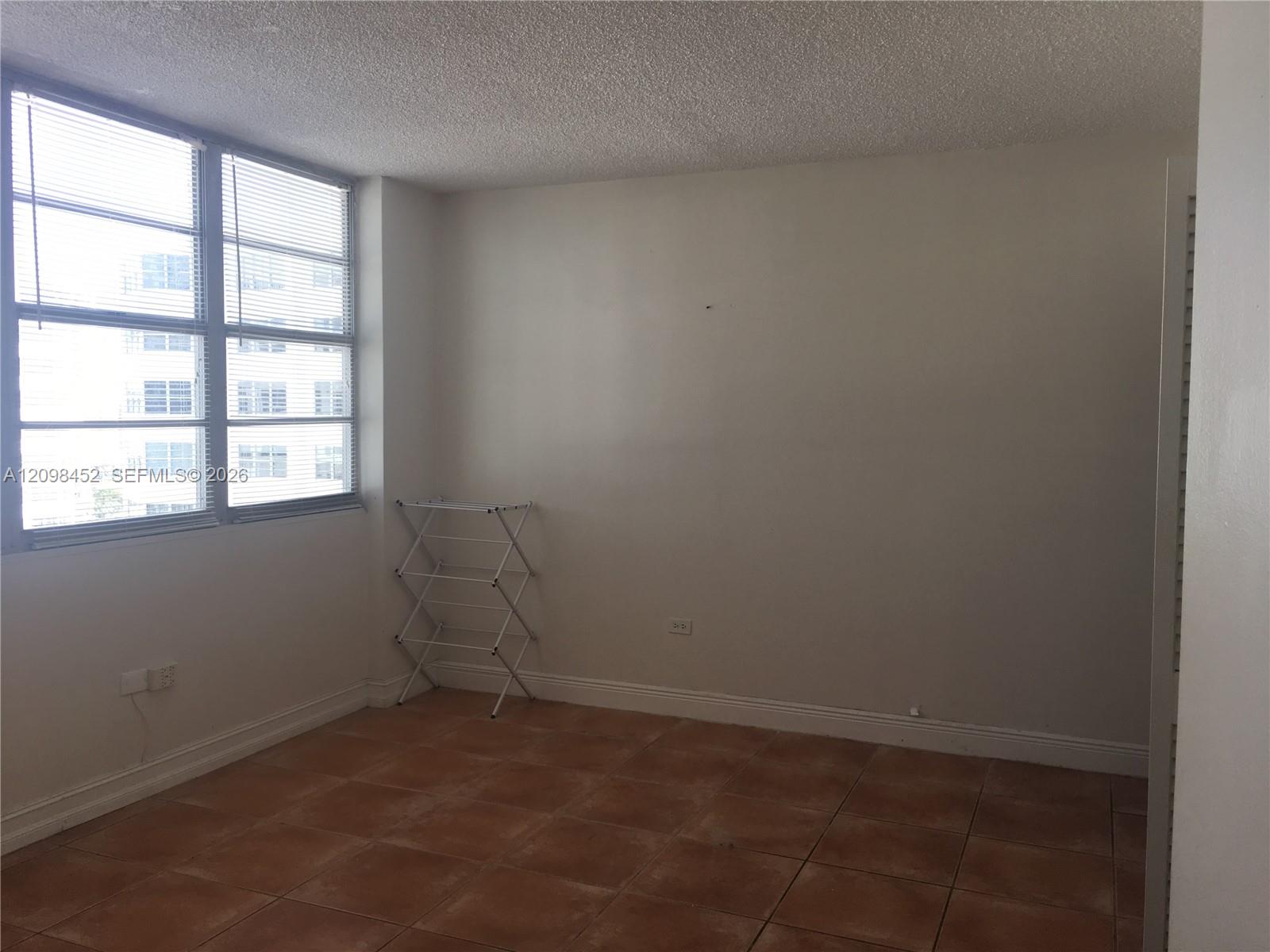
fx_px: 1064
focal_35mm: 29
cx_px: 635
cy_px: 476
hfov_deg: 61.7
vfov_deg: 48.2
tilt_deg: -2.8
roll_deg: -1.2
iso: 32
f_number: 2.2
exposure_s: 1/120
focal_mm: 4.15
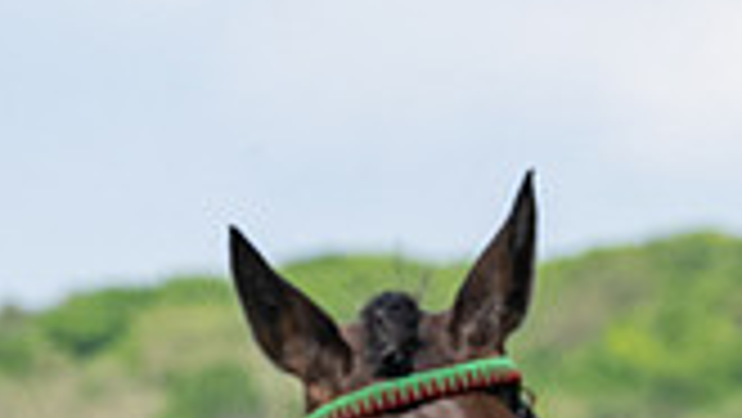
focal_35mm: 703
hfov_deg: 3.1
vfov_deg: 1.7
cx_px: -278
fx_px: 13838
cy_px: 811
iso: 400
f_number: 5
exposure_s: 1/2500
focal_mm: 80
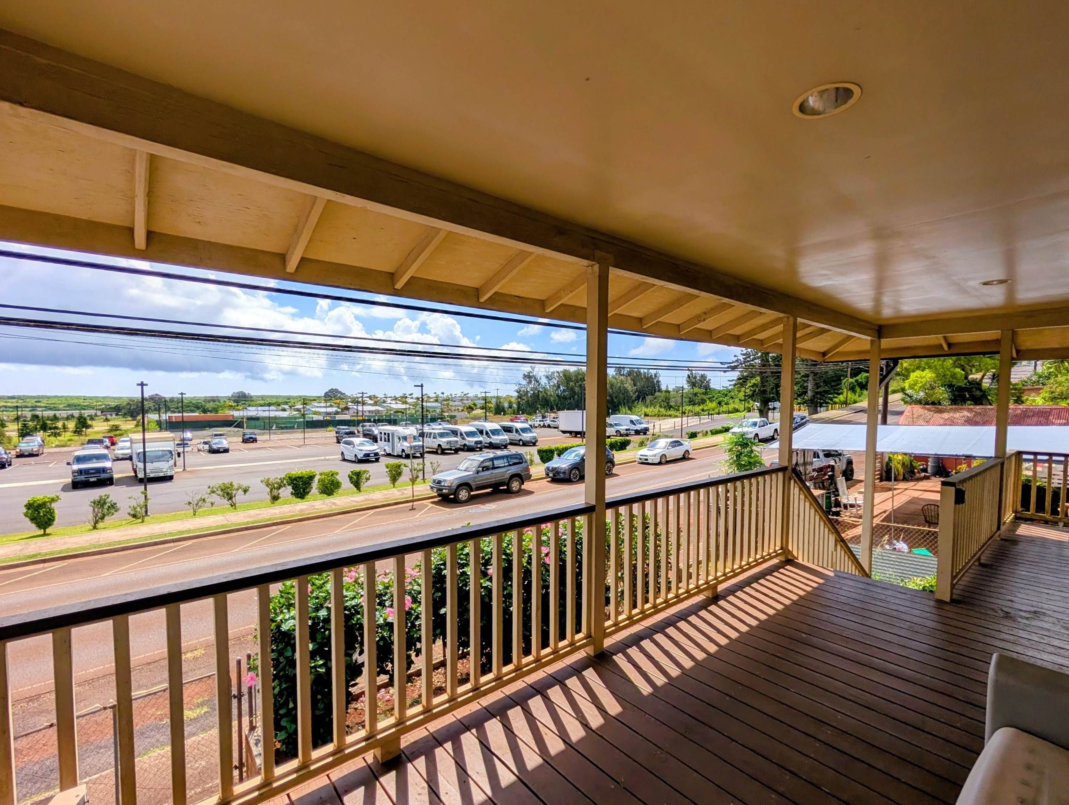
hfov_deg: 102.0
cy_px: 418
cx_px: 537
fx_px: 433
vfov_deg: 85.8
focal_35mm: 14
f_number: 1.7
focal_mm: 2.02
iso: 55
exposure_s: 1/4878
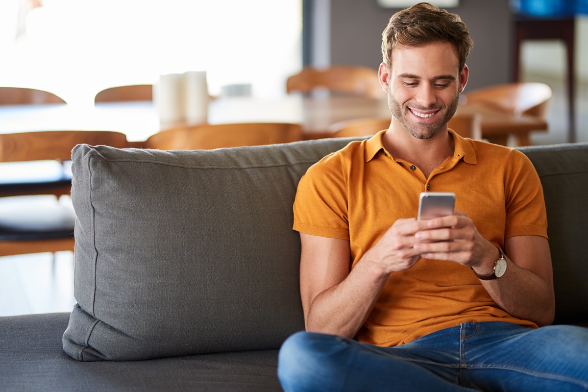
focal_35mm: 85
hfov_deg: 23.9
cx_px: 294
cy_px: 196
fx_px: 1388
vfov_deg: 16.1
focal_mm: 85
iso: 200
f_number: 1.4
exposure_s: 1/320
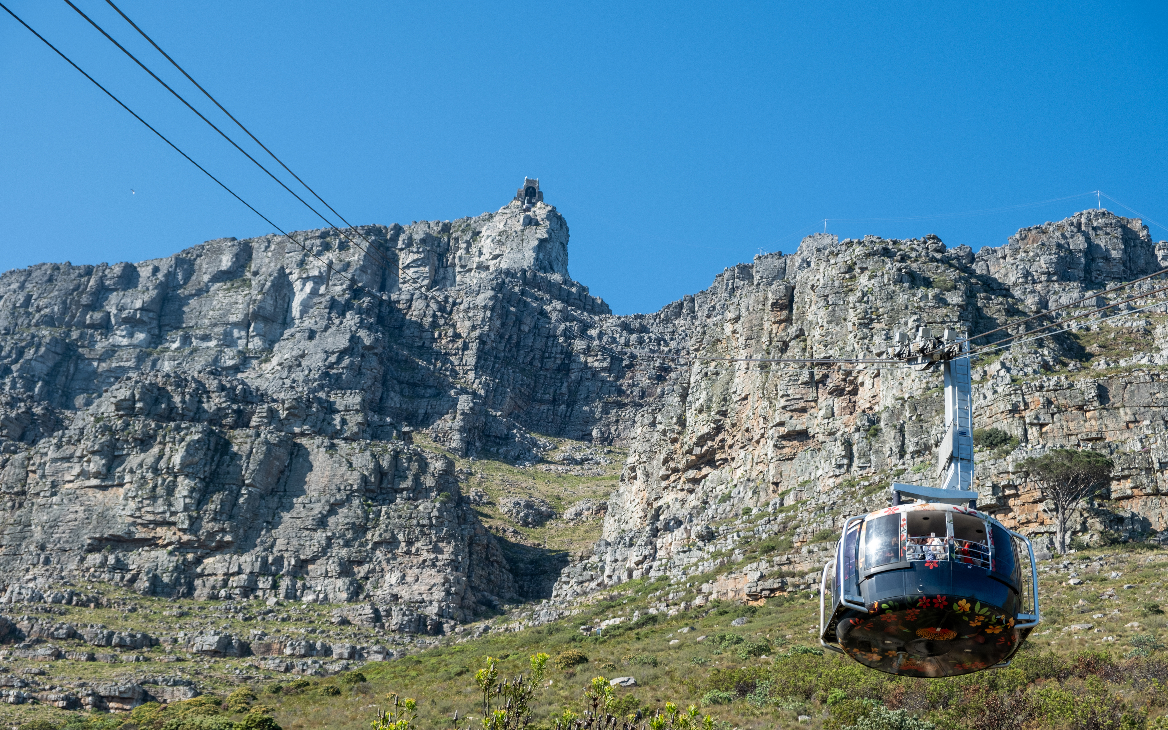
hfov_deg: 35.1
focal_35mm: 58
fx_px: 1846
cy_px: 366
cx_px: 578
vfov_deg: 22.4
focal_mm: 37.4
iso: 125
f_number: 4.5
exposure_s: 1/480
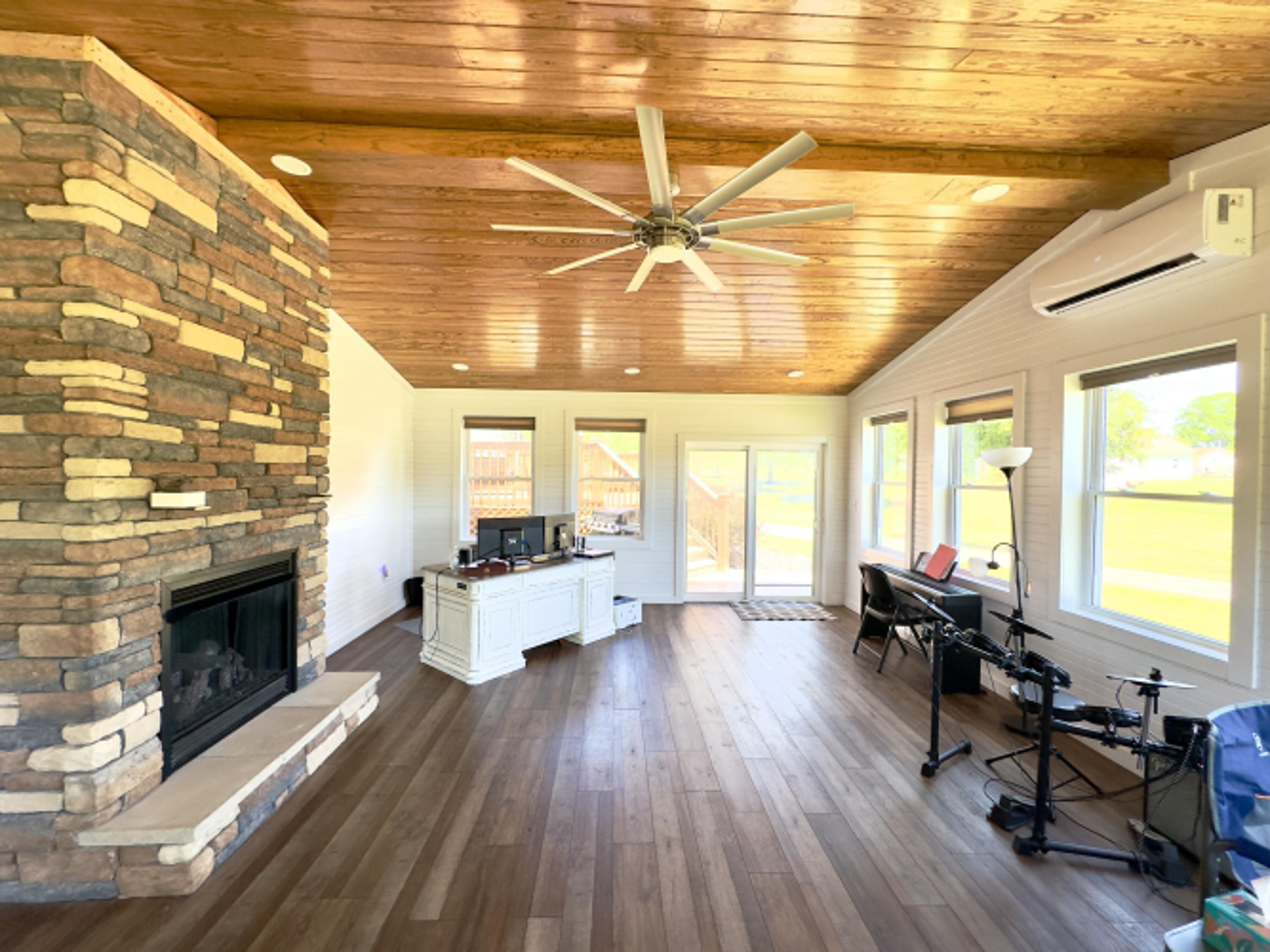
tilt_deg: -1.3
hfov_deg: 102.1
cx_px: 635
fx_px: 514
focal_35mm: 14
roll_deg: -0.7
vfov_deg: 85.7
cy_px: 476
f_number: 2.2
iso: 50
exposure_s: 1/99
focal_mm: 2.22
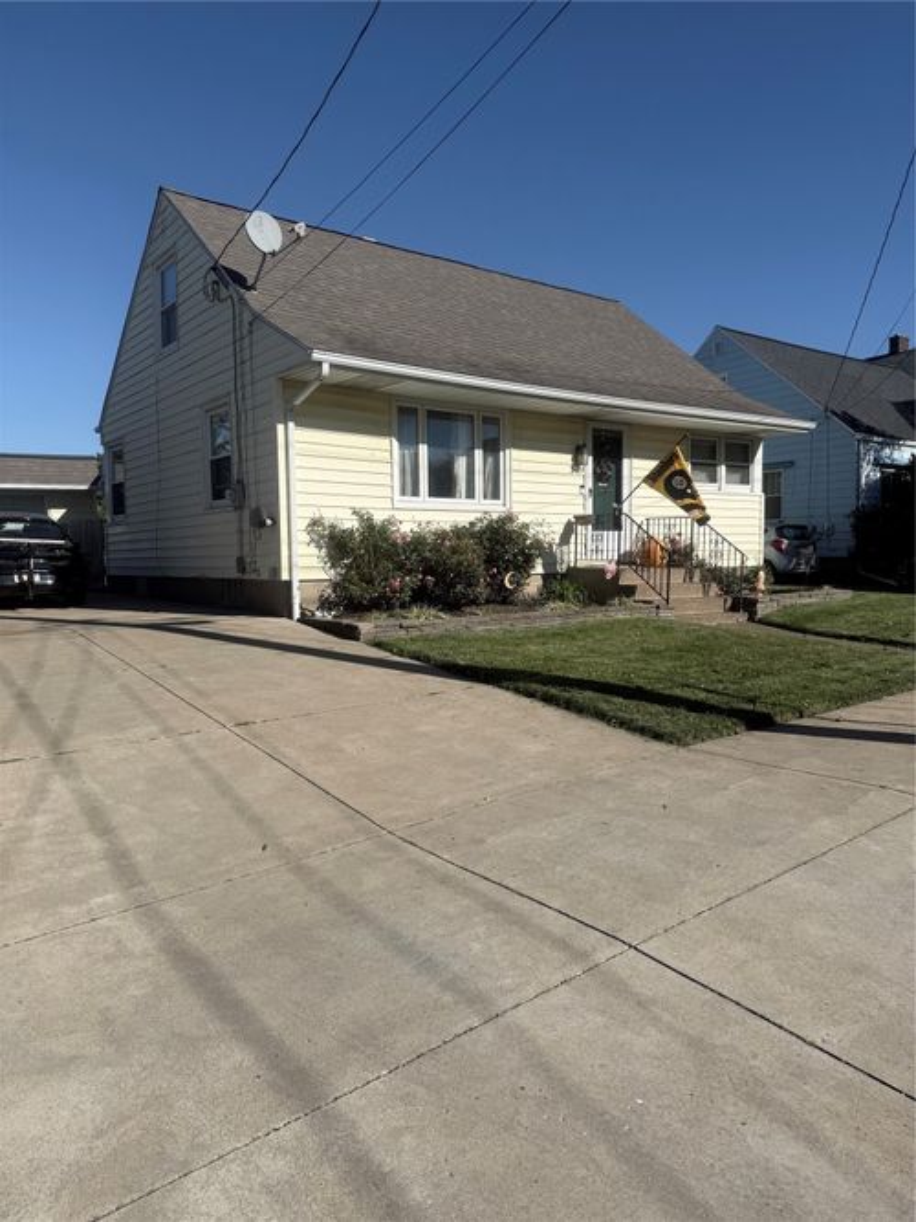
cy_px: 611
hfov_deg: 56.8
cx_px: 458
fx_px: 847
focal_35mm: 24
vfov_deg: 71.6
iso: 80
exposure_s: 1/5714
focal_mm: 6.76
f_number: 1.78
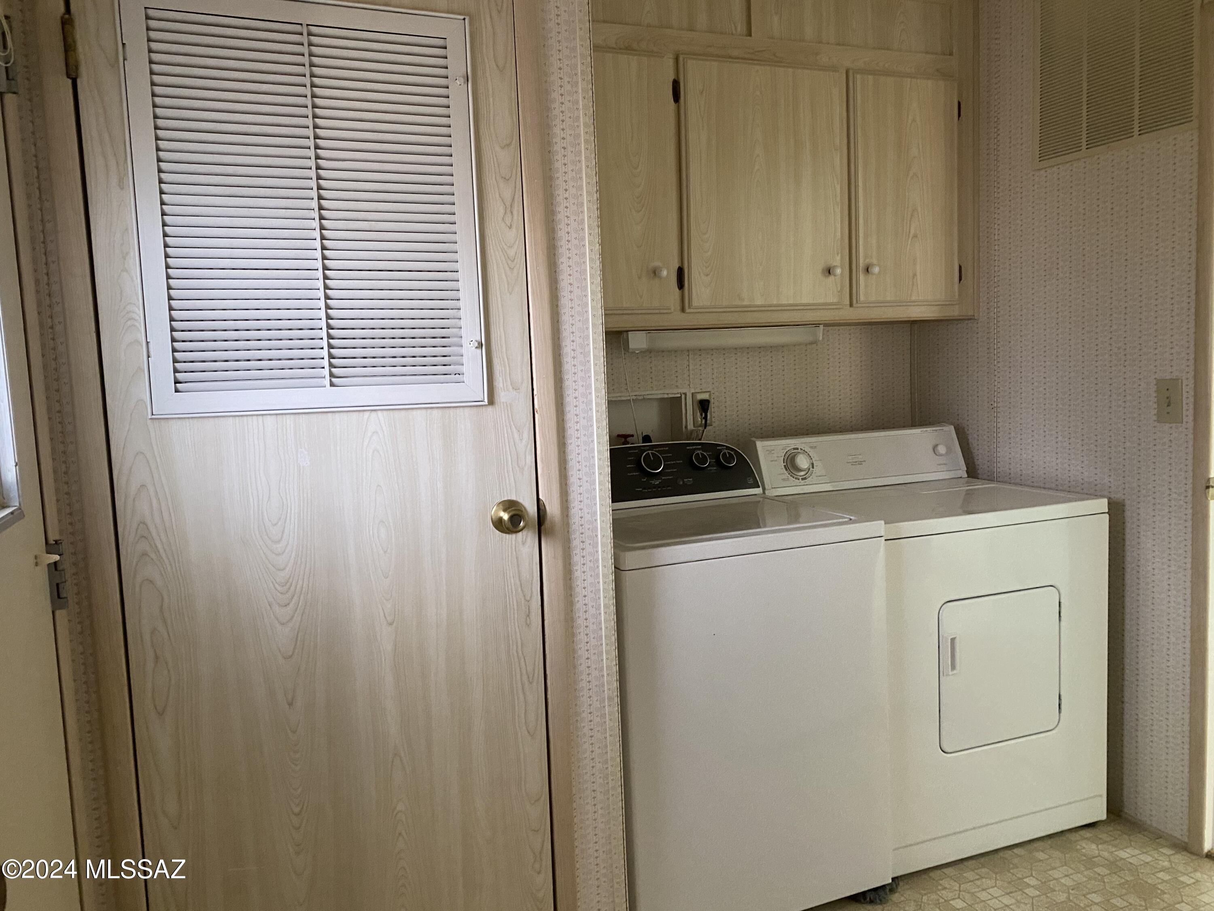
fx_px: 912
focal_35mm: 26
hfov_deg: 67.3
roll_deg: +3.5
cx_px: 607
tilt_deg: -5.2
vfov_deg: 53.1
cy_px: 456
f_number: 1.8
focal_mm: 4.25
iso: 400
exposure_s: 1/60
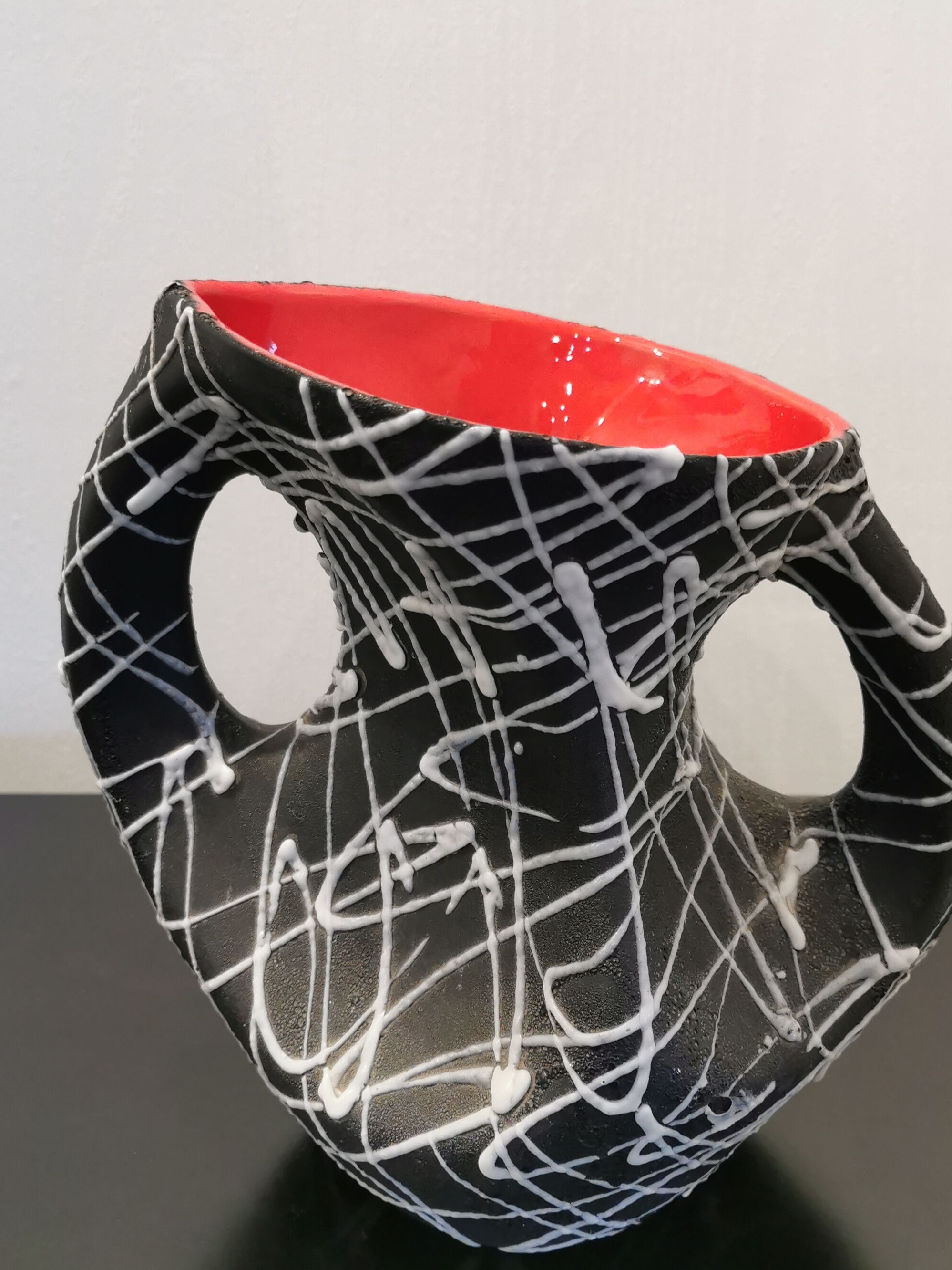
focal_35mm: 37
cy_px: 706
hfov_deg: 38.7
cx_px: 501
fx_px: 1357
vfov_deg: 50.0
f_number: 1.8
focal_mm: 5.58
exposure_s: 1/50
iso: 250
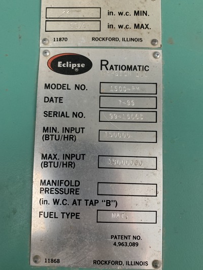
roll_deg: +0.4
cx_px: 102
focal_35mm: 26
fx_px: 203
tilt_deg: +3.4
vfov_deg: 67.3
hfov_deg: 53.1
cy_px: 135
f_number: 1.8
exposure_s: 1/45
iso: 400
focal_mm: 4.25
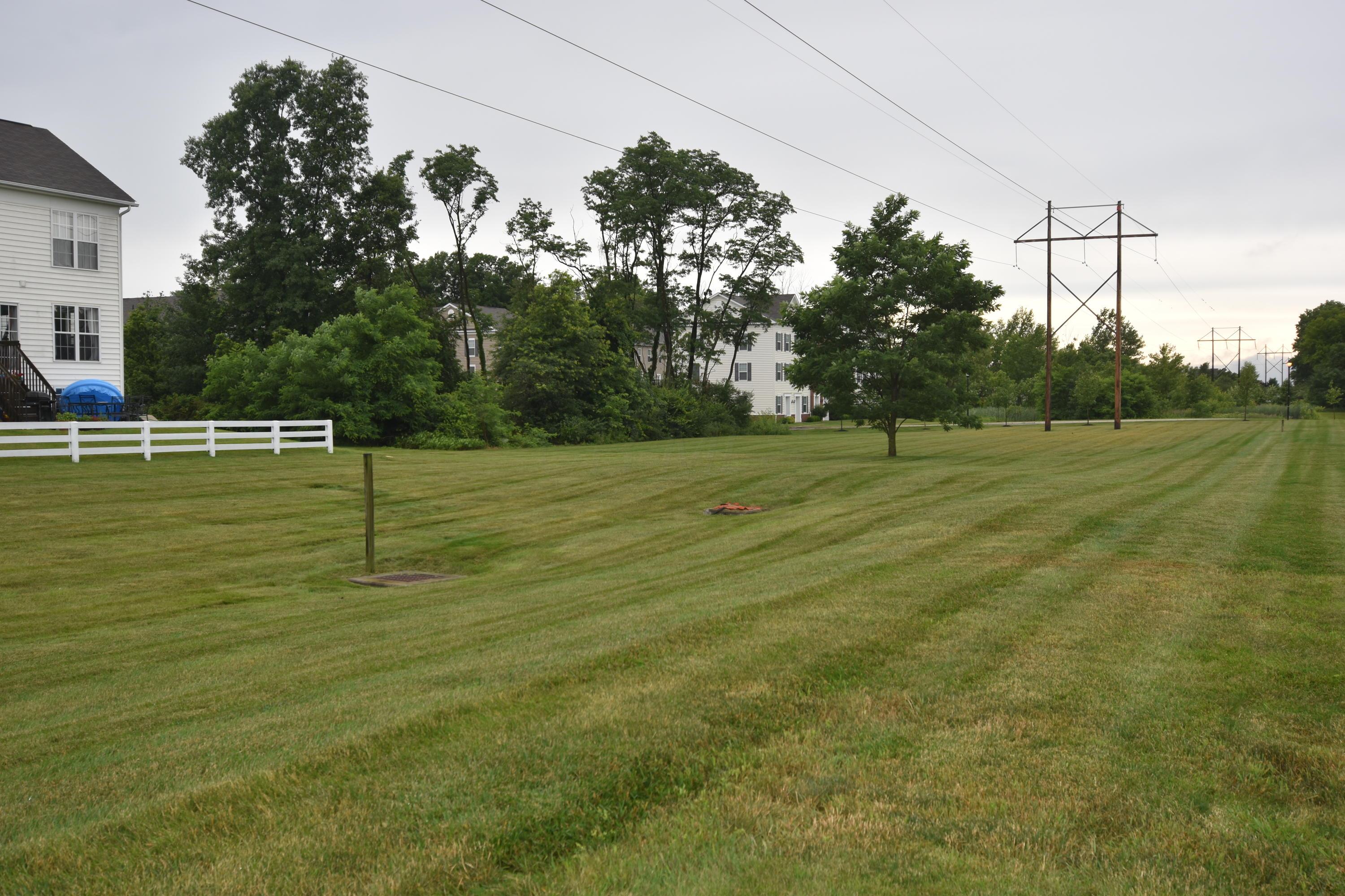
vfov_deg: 36.9
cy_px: 448
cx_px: 672
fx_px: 1345
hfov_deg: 53.1
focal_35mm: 36
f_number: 5.6
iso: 100
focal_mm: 24
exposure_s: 1/125
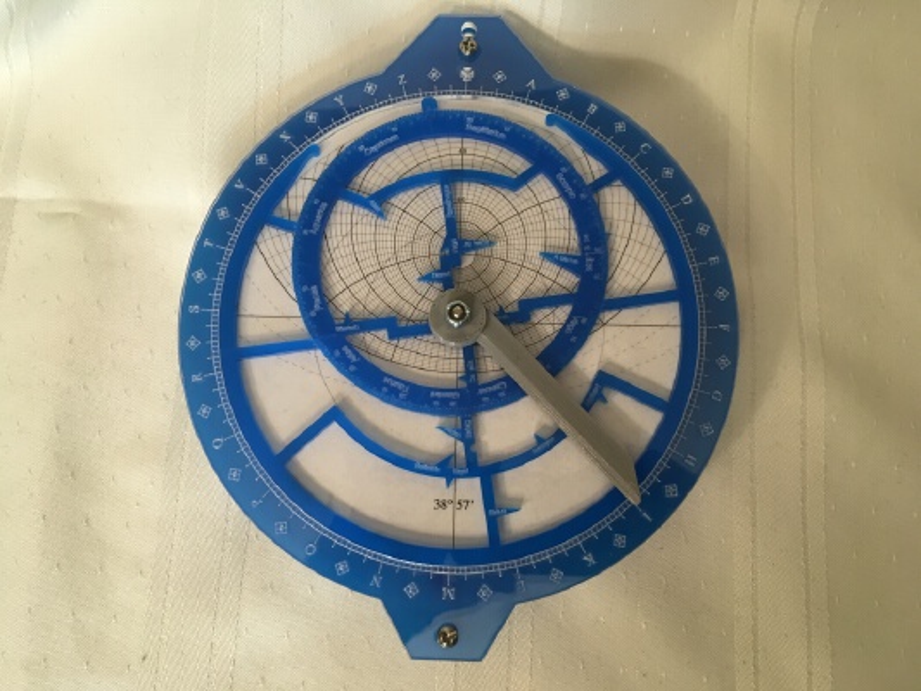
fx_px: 772
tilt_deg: -79.7
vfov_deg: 48.2
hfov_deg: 61.6
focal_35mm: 29
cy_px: 346
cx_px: 460
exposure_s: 1/30
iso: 80
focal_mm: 4.15
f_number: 2.2
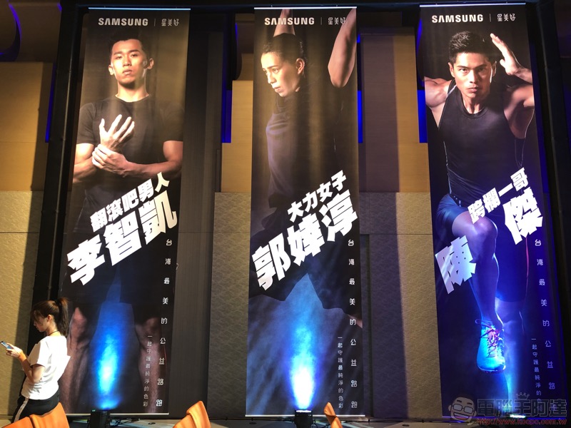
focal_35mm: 28
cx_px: 286
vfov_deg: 49.7
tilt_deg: +10.6
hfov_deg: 63.4
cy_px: 214
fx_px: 462
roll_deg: -0.4
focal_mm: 4
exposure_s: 1/18
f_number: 1.8
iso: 40
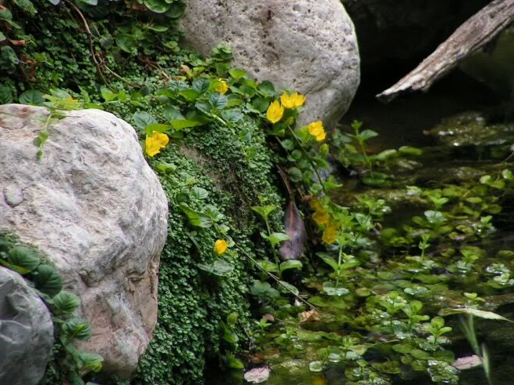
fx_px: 4573
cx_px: 258
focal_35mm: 308
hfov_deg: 6.4
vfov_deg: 4.8
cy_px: 181
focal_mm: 48
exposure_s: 1/320
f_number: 3.2
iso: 64
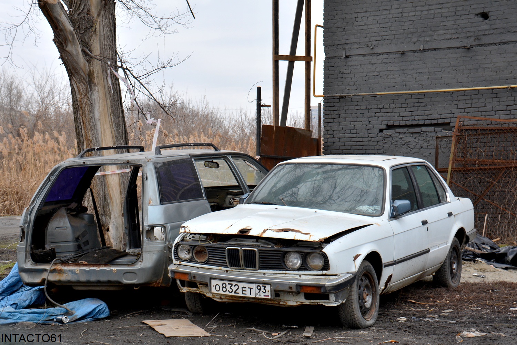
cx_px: 258
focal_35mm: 57
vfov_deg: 23.8
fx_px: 818
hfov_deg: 35.1
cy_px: 172
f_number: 6.3
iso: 200
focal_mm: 38
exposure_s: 1/160
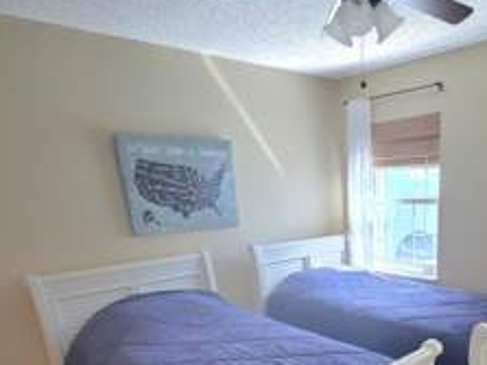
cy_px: 329
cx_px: 376
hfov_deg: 59.4
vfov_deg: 45.1
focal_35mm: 28
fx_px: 394
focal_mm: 2.2
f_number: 1.9
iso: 160
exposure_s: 1/120
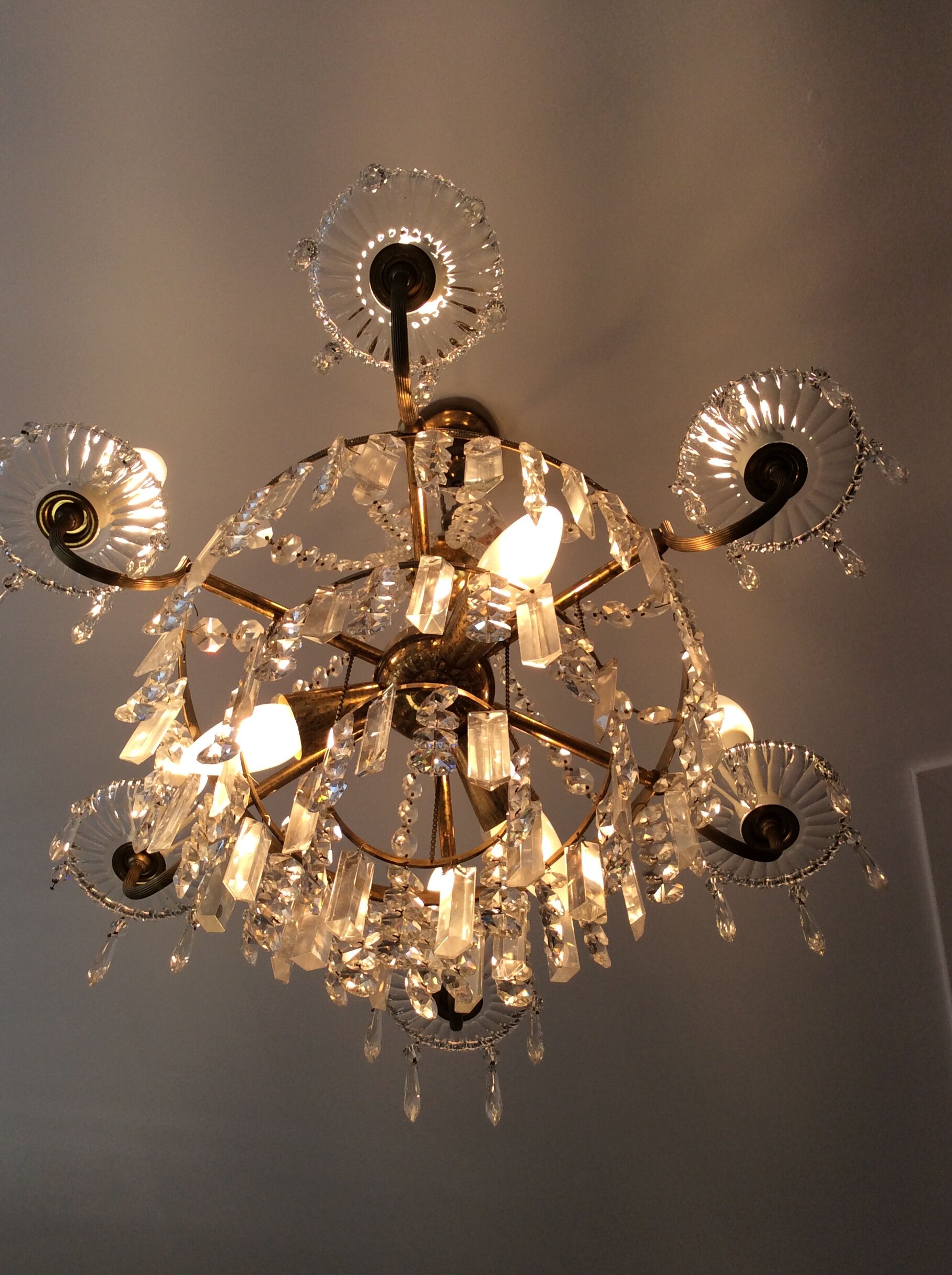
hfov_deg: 41.7
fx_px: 1250
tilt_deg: +66.2
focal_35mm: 34
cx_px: 456
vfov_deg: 54.0
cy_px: 664
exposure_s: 1/251
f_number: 2.4
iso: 32
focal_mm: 3.3
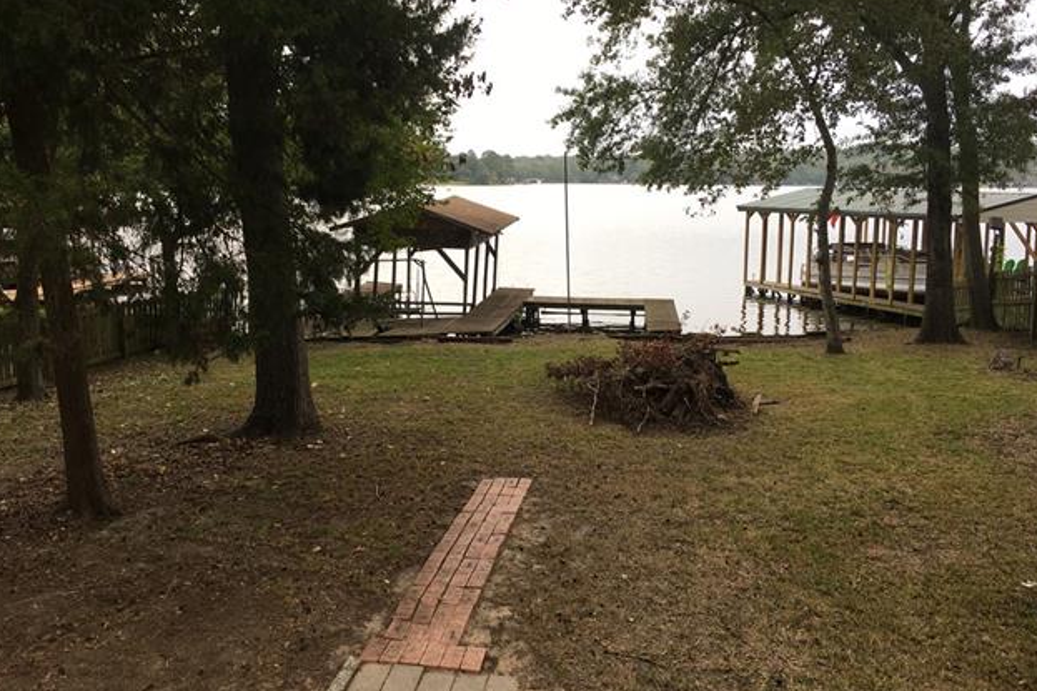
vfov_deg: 42.2
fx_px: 893
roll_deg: -0.1
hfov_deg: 60.3
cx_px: 523
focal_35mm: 31
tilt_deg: -6.8
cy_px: 305
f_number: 2.2
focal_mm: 4.15
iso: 25
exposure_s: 1/60
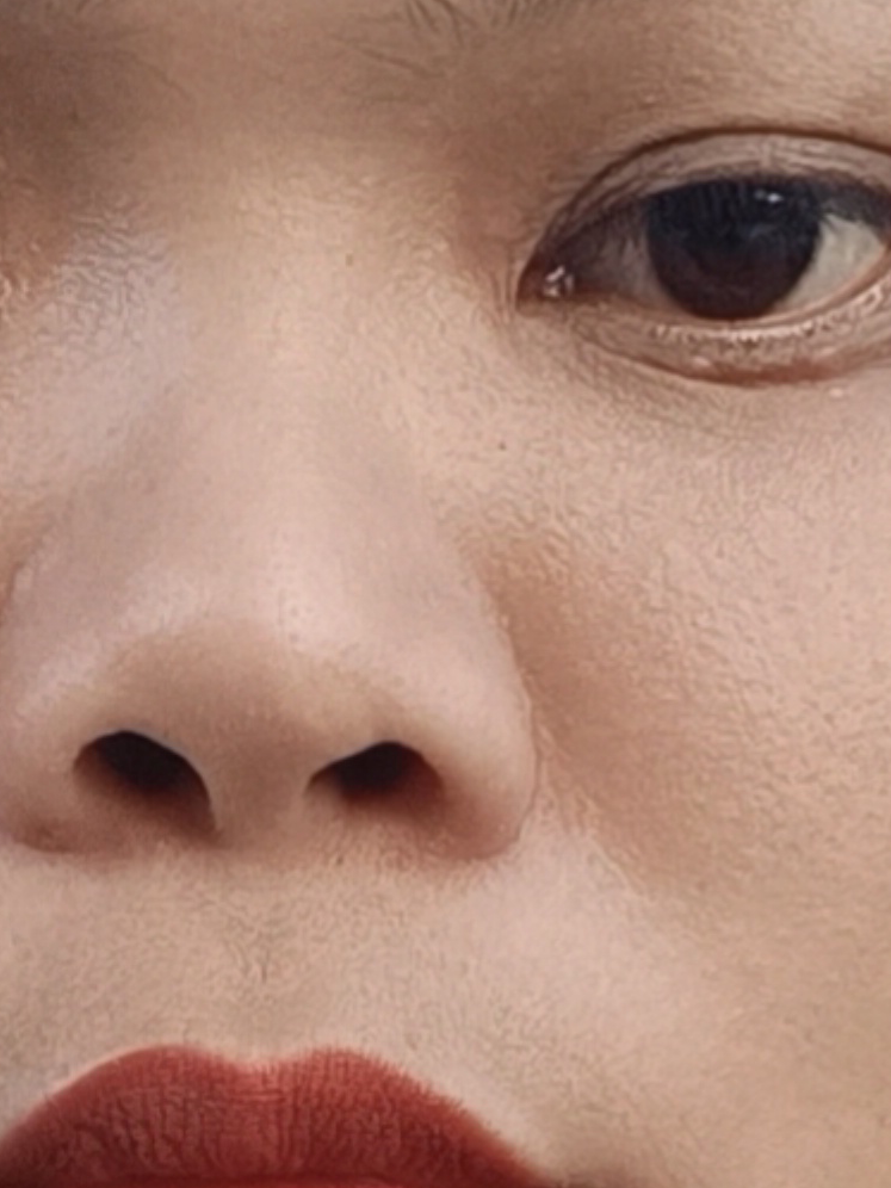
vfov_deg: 17.0
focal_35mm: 111
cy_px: 1405
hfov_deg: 13.2
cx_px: 106
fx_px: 3809
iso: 80
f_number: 4
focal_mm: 3.23
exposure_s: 1/50
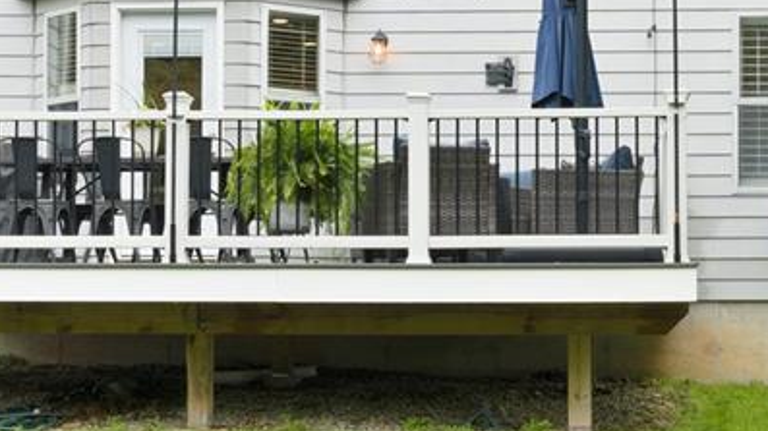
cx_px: 536
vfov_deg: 14.9
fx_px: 1649
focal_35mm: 81
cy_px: 141
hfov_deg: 26.0
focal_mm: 20
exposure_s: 1/15
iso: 400
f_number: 8
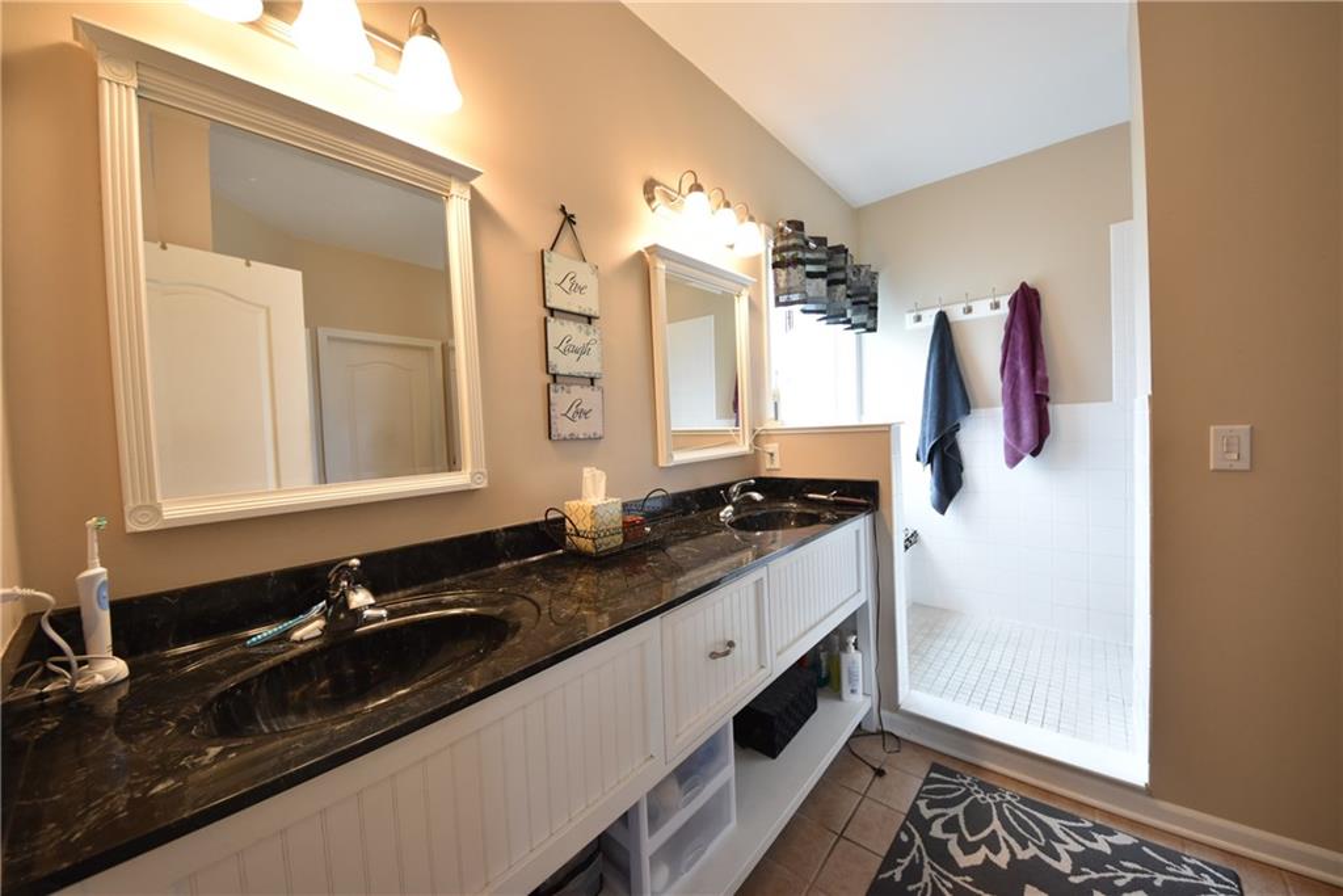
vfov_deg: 90.0
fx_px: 448
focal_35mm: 12
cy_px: 448
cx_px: 672
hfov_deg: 112.6
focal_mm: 8
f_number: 4.5
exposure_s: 1/25
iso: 500
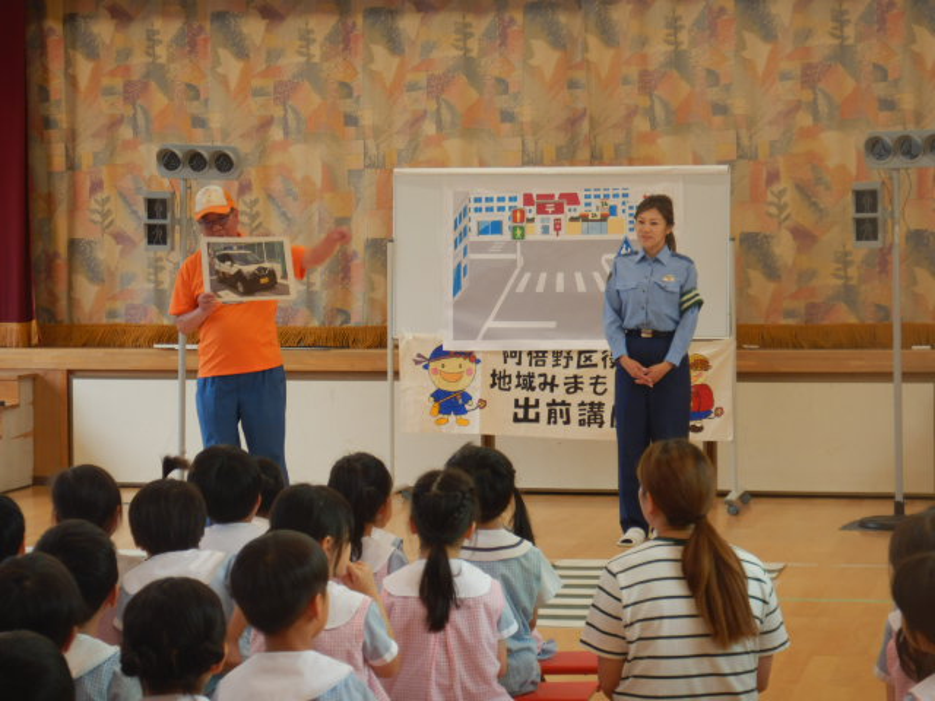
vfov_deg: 16.1
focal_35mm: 92
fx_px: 2485
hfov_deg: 21.3
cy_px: 350
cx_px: 468
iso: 125
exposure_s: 1/30
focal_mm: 16.6
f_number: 4.7
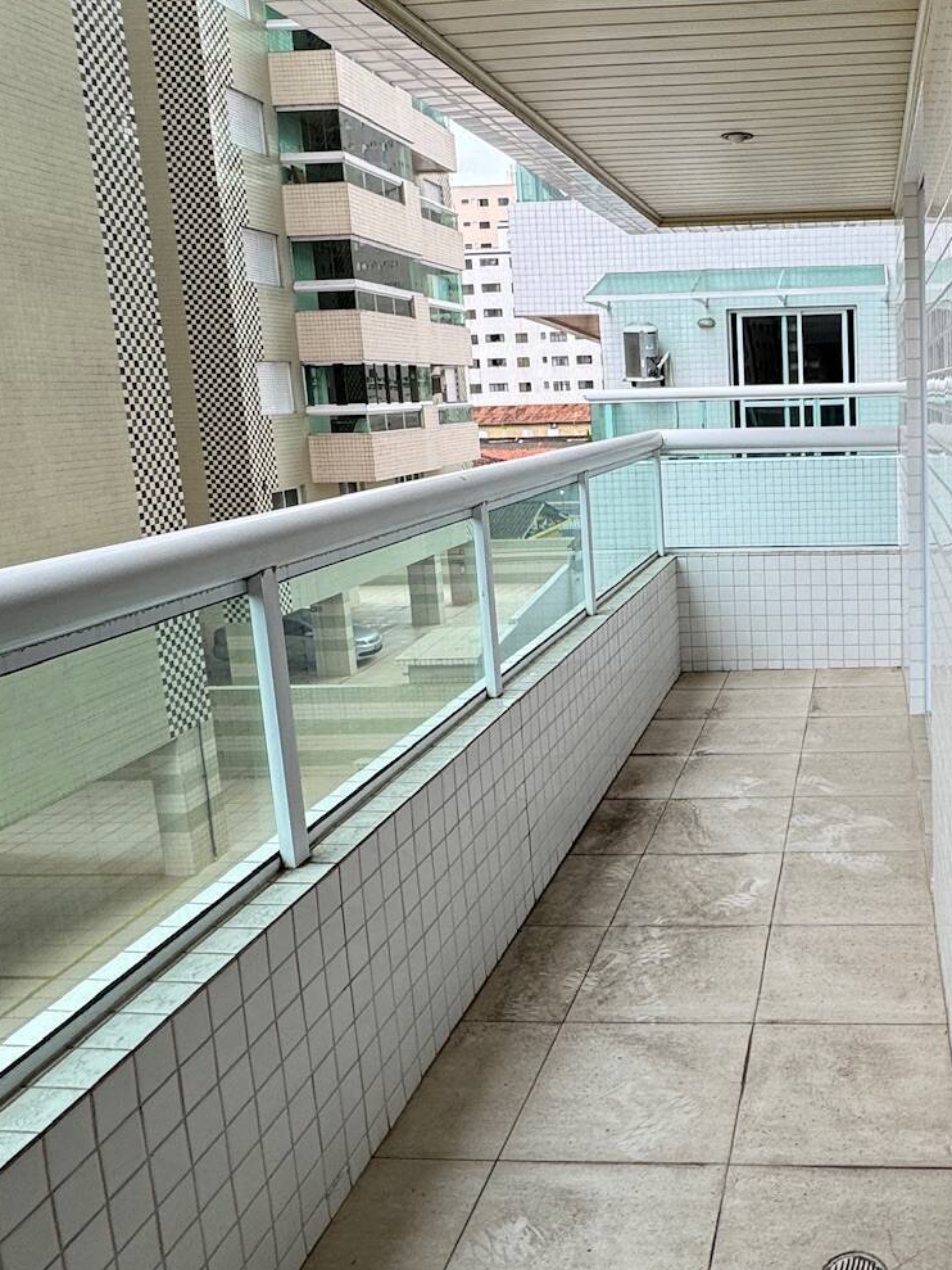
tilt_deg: -8.3
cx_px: 812
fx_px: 1063
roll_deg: +3.3
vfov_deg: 61.5
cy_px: 564
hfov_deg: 44.9
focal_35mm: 29
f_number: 2.2
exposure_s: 1/120
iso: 50
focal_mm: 2.22
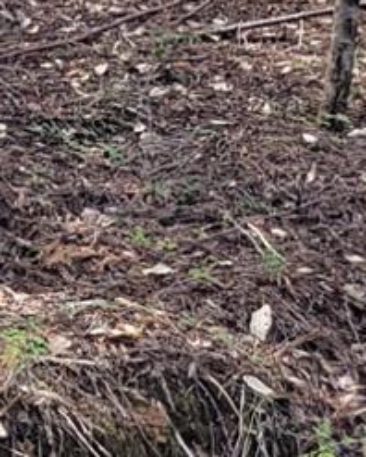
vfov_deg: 10.9
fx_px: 2083
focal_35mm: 154
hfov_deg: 9.6
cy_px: -568
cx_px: -265
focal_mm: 5.4
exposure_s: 1/40
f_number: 1.8
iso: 100
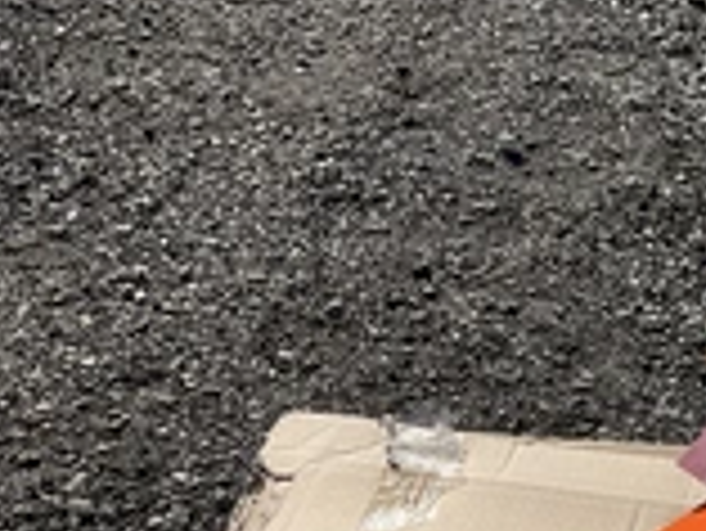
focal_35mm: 74
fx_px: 1510
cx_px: 845
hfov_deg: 24.0
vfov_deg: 18.8
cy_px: 644
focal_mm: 3
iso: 25
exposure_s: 1/2320
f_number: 1.8
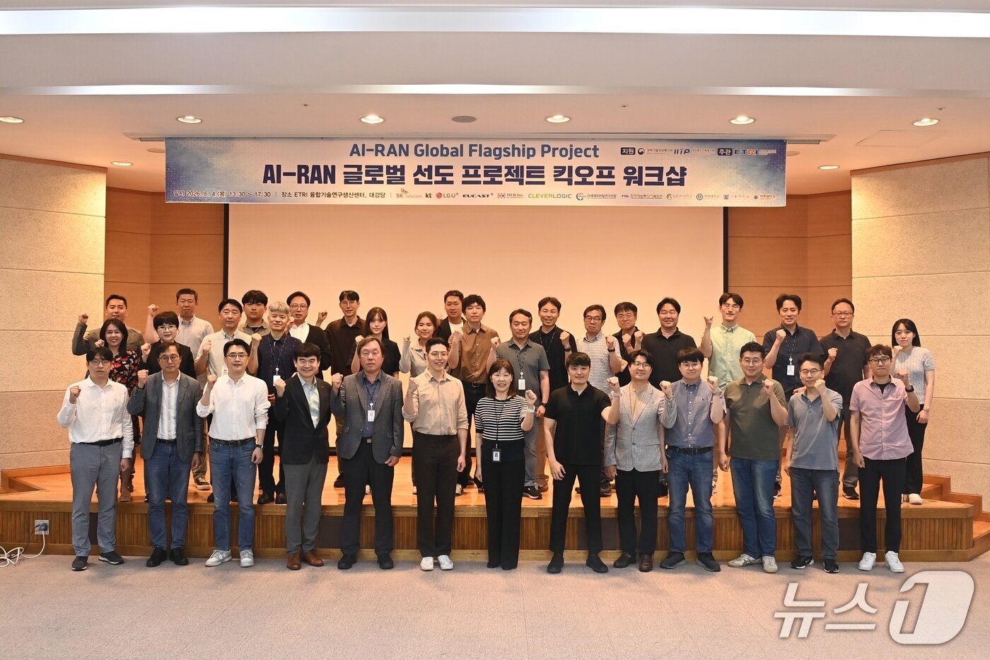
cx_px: 495
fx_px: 852
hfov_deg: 60.3
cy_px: 330
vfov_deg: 42.3
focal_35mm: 31
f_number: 5
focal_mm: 21
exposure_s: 1/60
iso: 1250
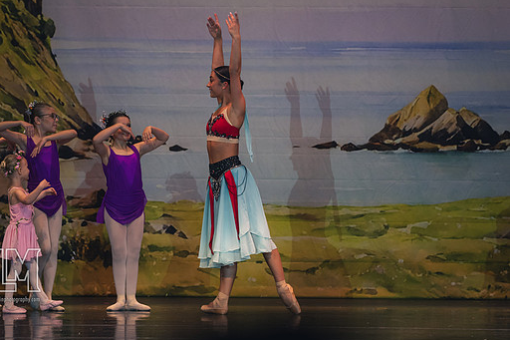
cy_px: 156
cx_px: 222
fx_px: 4815
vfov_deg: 4.0
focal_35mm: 340
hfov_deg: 6.1
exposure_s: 1/500
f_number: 2.8
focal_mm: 200
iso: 800
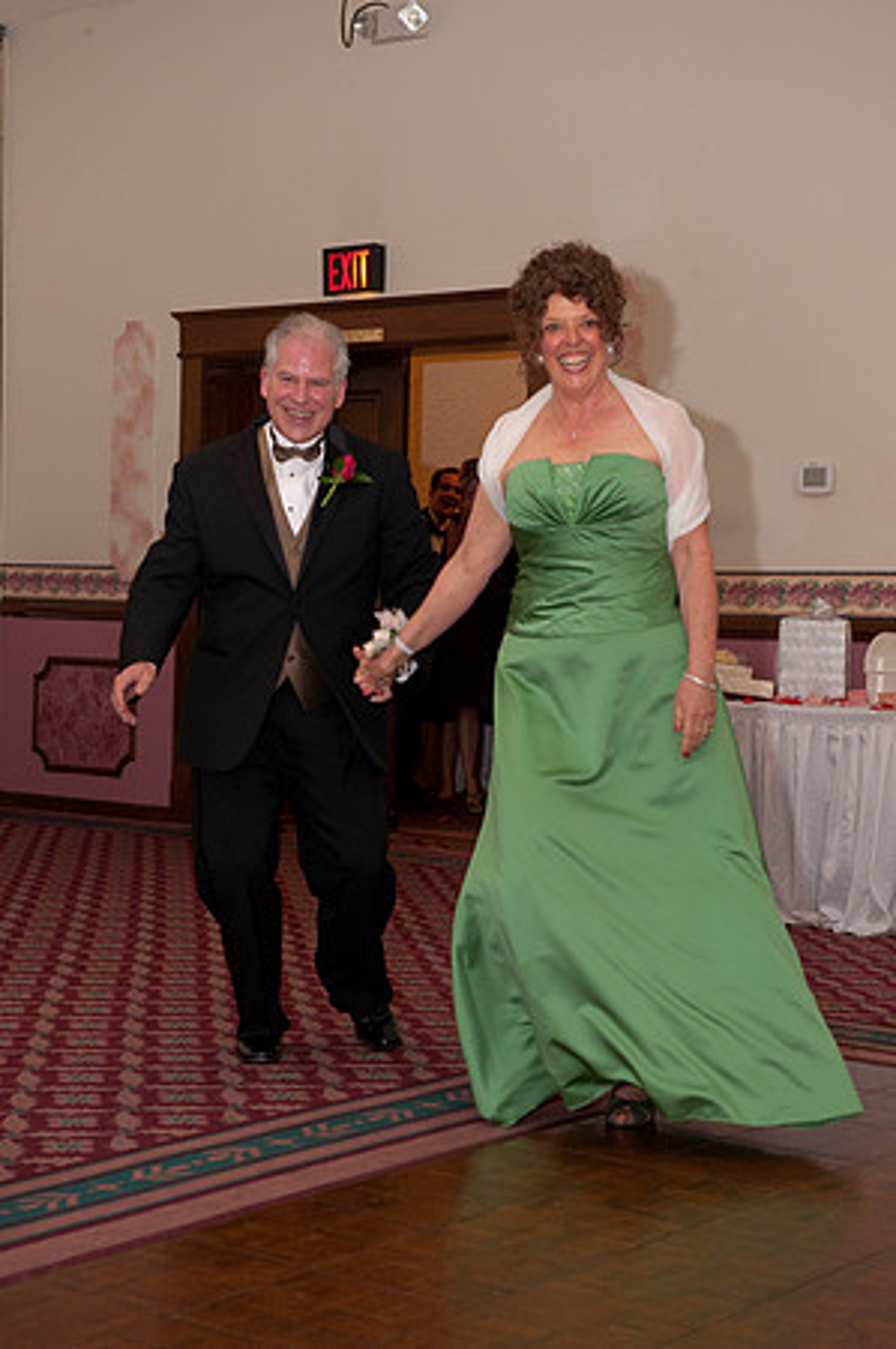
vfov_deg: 32.4
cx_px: 448
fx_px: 2320
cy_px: 674
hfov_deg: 21.9
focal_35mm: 62
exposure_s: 1/60
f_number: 5.6
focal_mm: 62
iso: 1600
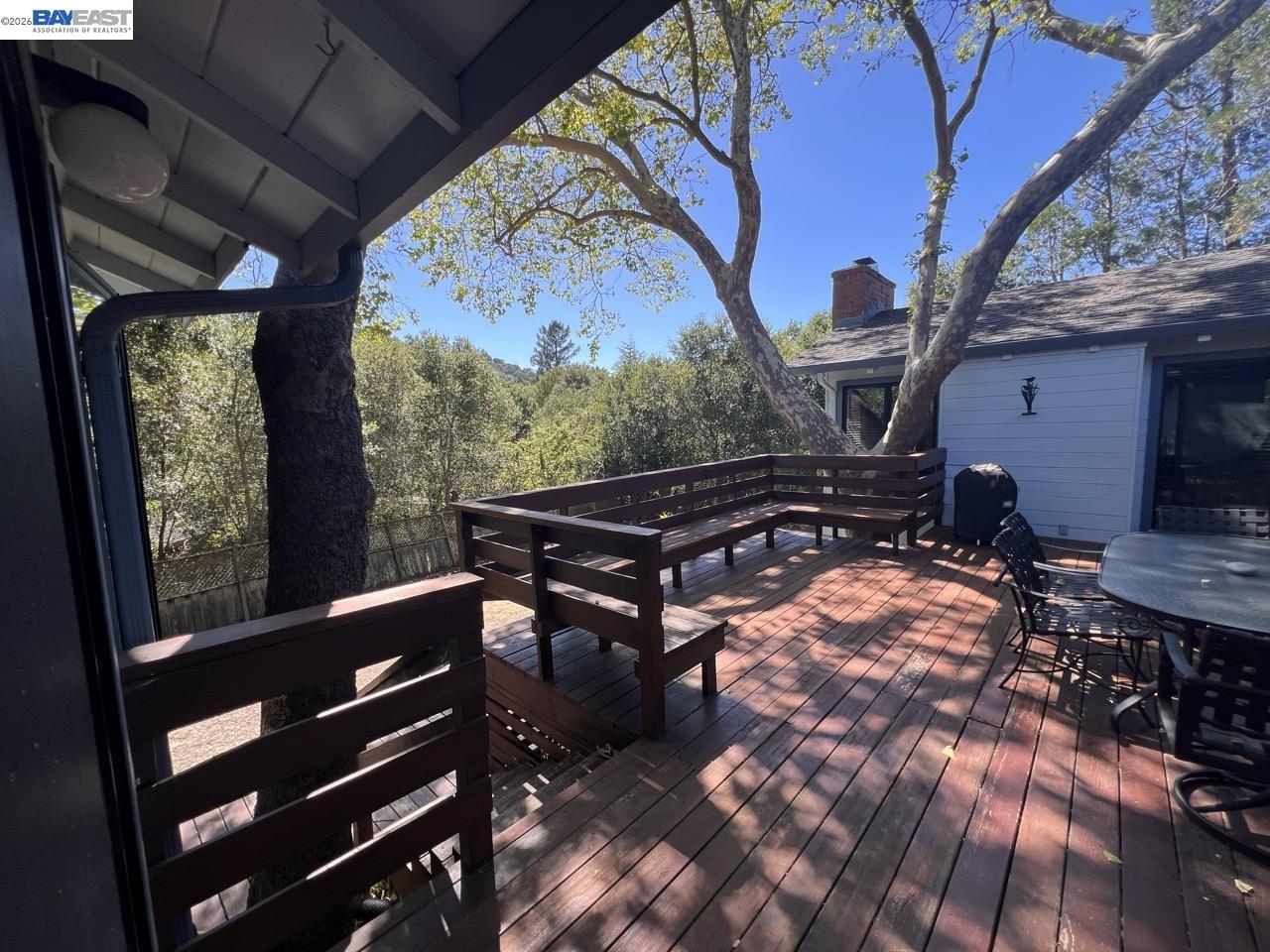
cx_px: 635
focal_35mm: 13
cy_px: 476
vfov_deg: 89.9
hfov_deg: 106.2
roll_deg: +1.0
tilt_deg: -6.4
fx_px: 477
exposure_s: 1/354
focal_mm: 1.57
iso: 32
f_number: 1.8
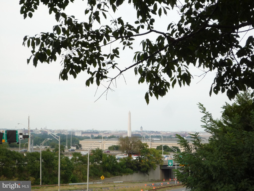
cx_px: 127
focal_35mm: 88
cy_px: 96
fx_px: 646
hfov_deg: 22.3
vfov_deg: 16.8
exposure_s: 1/160
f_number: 5.7
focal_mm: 15.3
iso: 100
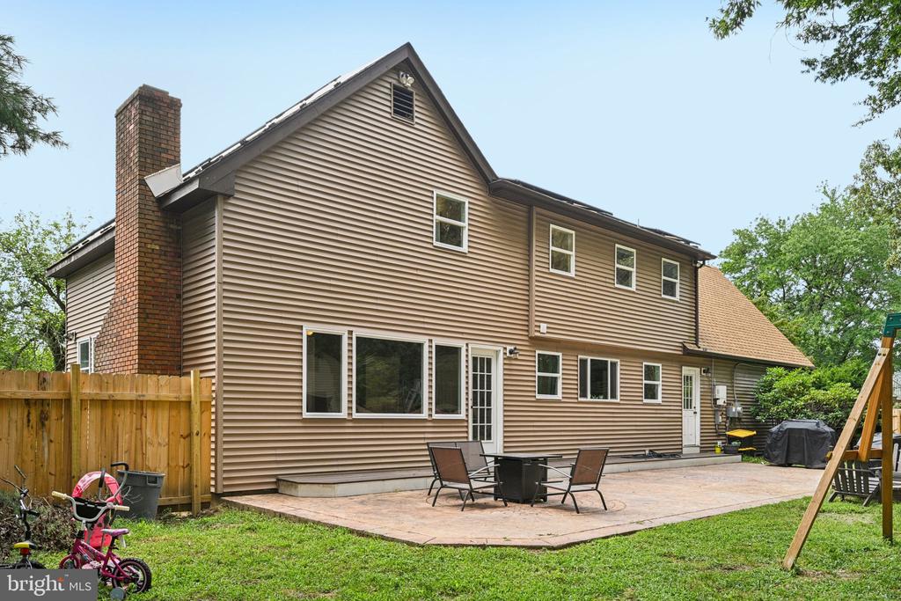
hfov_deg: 71.5
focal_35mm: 25
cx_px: 450
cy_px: 300
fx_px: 626
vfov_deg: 51.3
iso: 800
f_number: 8
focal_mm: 25
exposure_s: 1/320
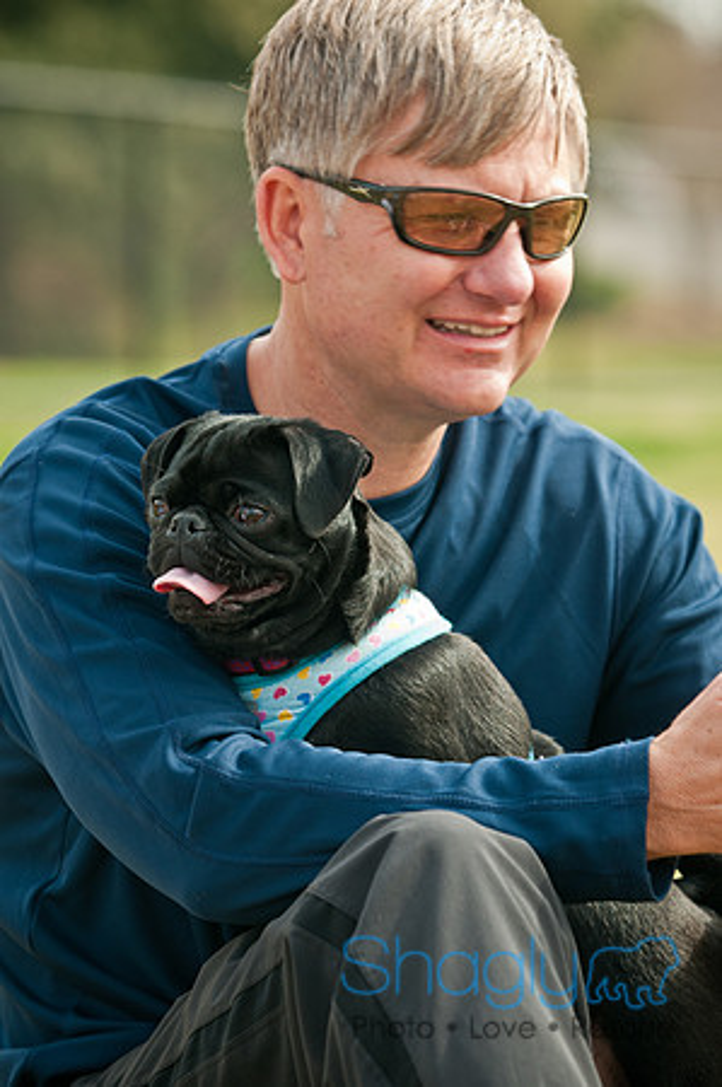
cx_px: 361
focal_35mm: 195
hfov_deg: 7.0
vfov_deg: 10.6
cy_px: 544
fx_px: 5879
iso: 200
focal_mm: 130
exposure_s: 1/250
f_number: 5
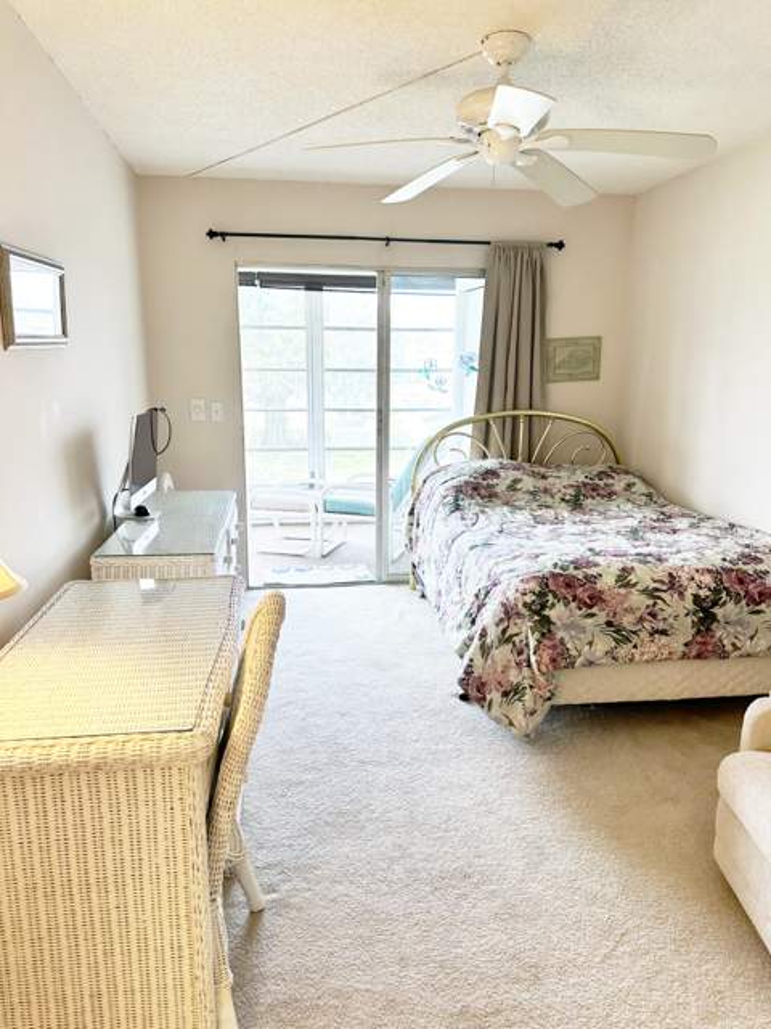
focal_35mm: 24
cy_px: 514
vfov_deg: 71.6
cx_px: 386
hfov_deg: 56.8
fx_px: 713
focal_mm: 6.86
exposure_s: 1/120
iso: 80
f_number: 1.78
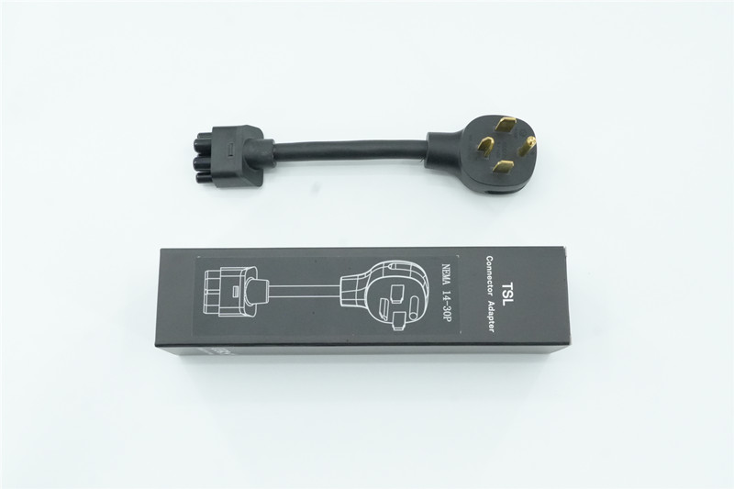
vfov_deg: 33.4
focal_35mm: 40
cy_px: 244
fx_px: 815
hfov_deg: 48.5
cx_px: 367
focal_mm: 27
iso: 6400
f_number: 10
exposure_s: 1/640
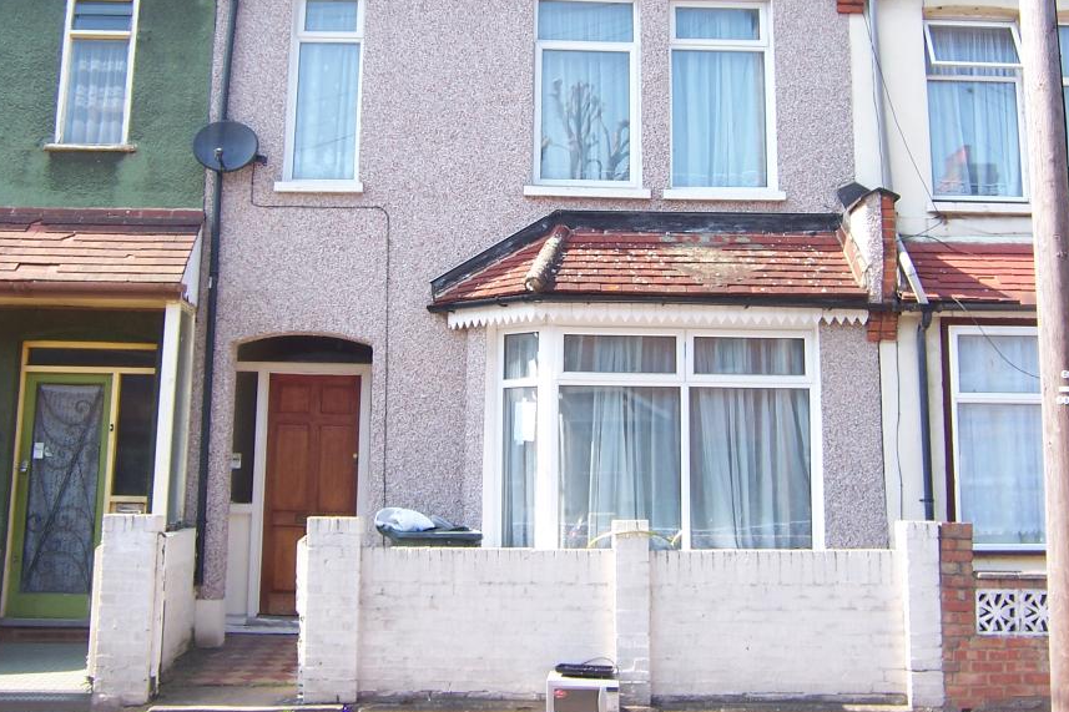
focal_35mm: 41
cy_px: 252
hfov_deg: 47.4
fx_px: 1217
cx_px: 543
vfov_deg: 32.4
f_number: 3.4
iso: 80
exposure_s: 1/180
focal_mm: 5.5
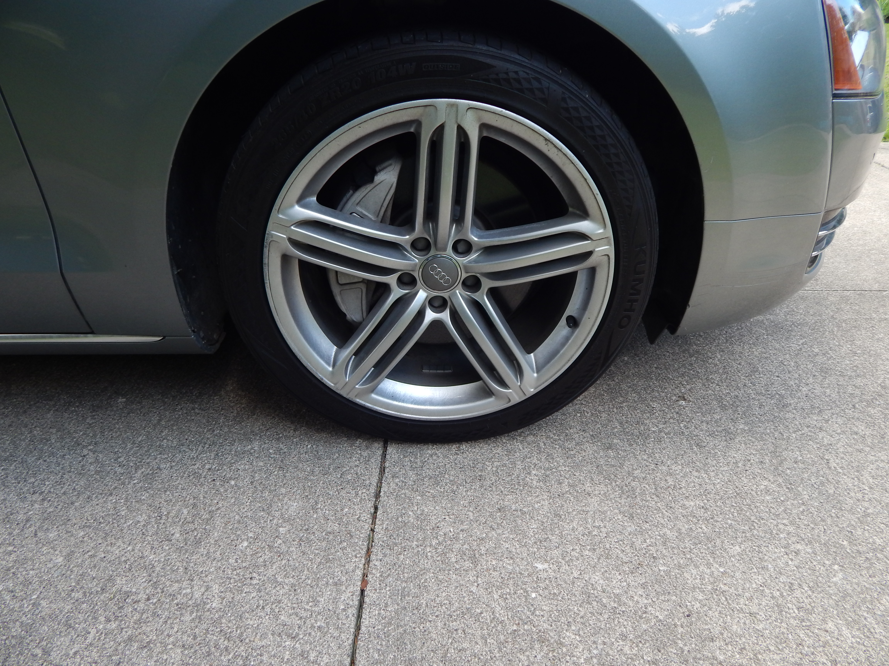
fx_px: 591
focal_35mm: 23
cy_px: 333
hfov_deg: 73.9
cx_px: 444
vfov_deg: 58.9
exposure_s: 1/160
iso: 125
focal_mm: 4
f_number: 3
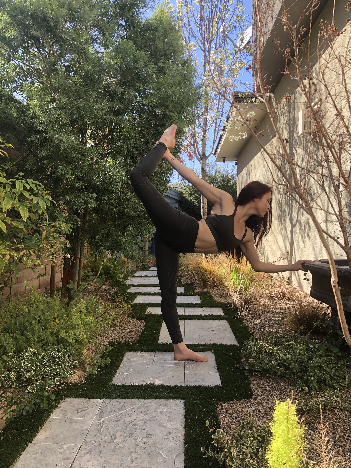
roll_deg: -0.2
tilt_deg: +0.8
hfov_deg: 49.7
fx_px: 379
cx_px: 176
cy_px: 234
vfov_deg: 63.4
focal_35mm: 28
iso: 20
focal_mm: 4
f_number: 1.8
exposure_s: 1/363
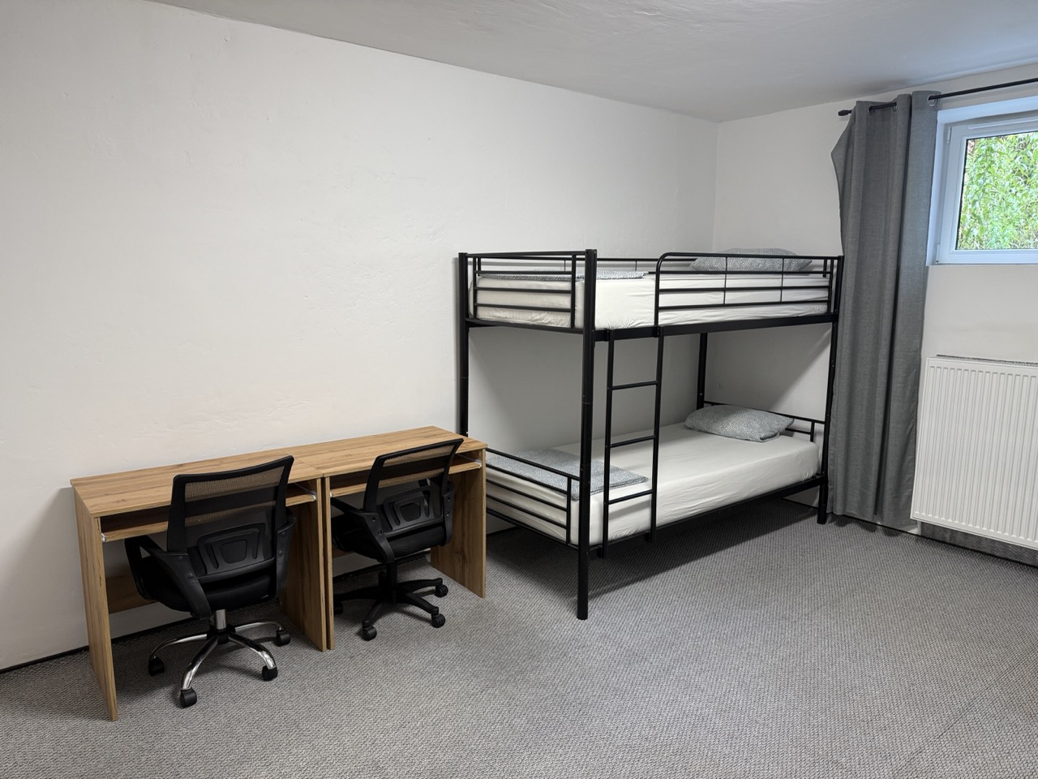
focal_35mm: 24
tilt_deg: -9.2
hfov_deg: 71.6
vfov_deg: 56.8
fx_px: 720
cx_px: 519
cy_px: 390
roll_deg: -0.1
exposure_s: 1/100
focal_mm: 6.76
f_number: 1.78
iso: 200
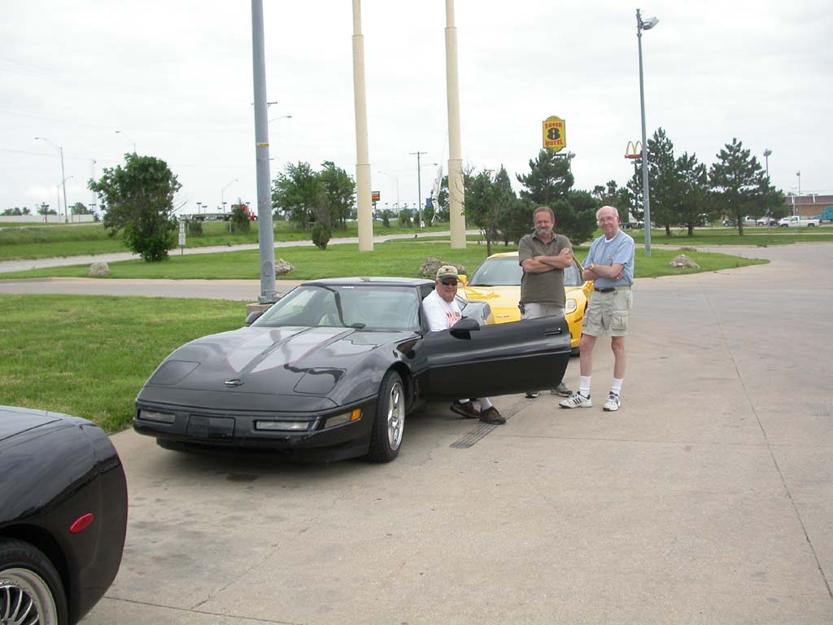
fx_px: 914
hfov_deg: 49.0
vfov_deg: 37.7
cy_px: 312
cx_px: 416
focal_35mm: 38
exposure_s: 1/1000
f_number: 2.6
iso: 100
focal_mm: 7.85
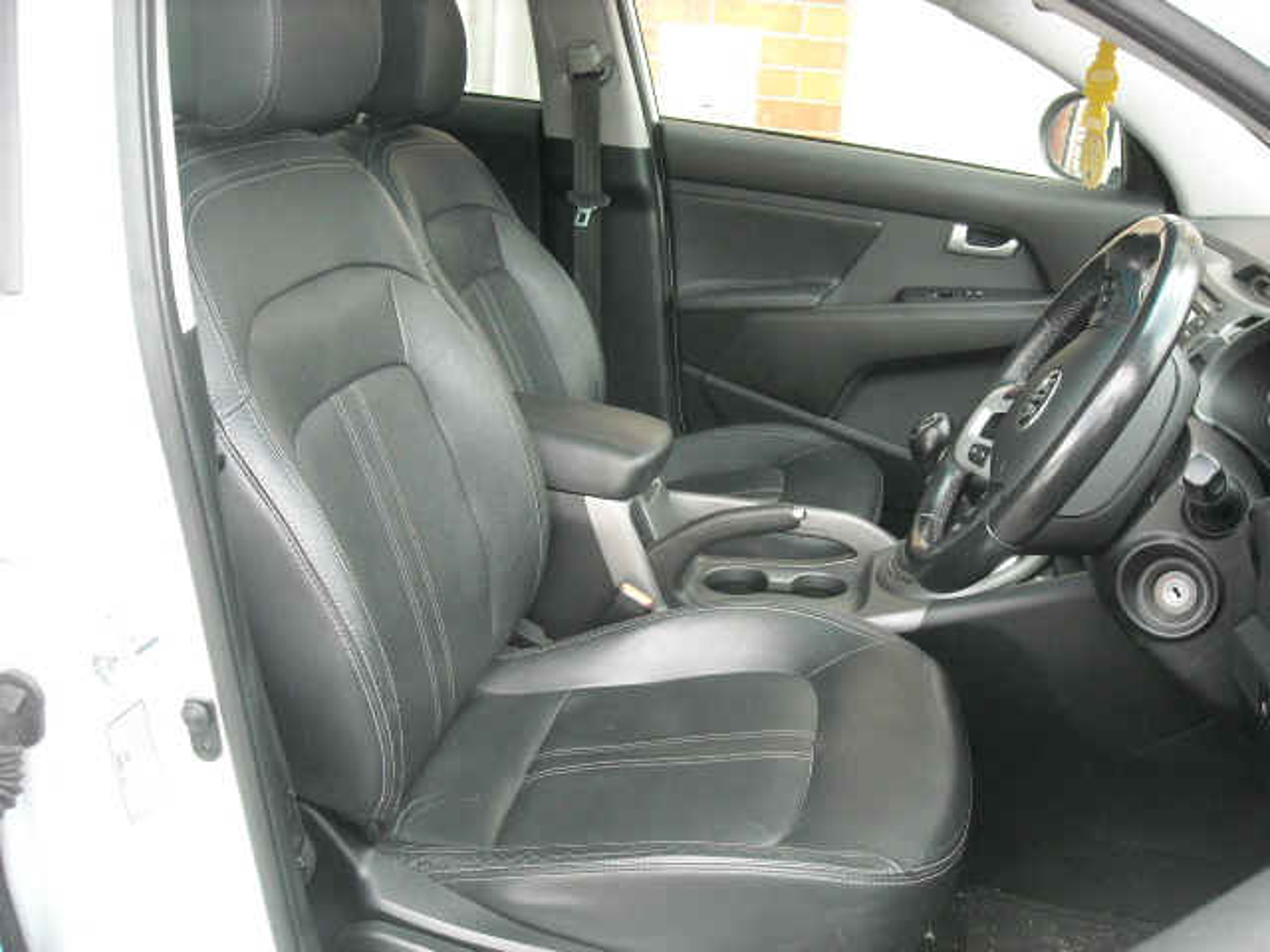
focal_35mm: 35
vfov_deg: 40.7
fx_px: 1284
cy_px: 476
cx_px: 635
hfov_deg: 52.6
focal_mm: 5.7
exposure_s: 1/250
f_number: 2.8
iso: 496
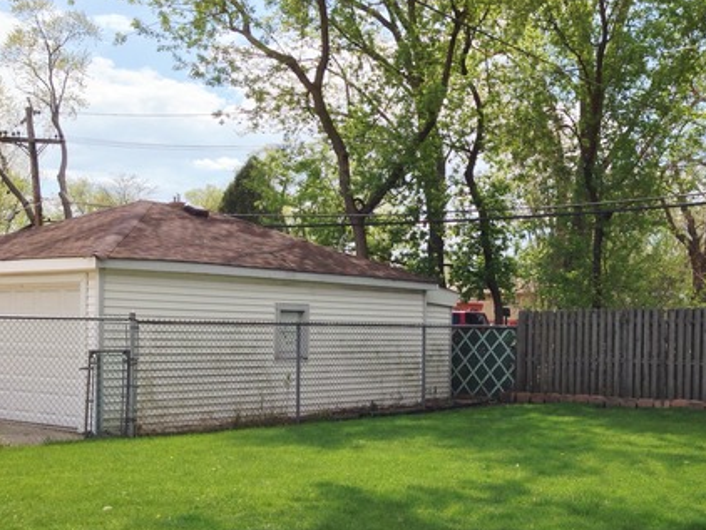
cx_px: 398
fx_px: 1020
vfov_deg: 28.9
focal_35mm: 50
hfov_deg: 38.1
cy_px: 353
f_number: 2.4
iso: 50
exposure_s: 1/1178
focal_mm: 4.12
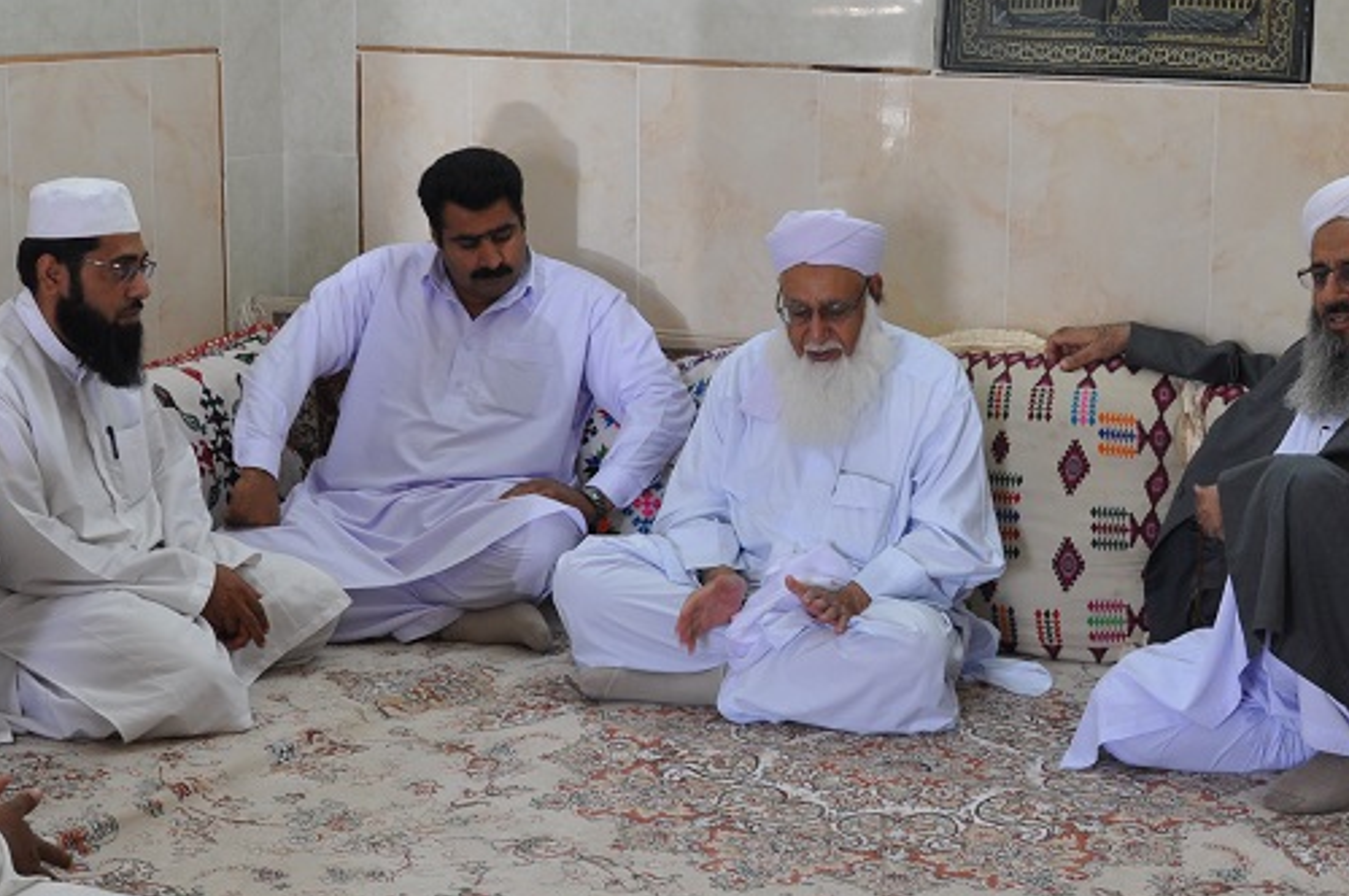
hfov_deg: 27.9
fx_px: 2694
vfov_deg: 18.9
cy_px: 391
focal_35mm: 72
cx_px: 888
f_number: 5
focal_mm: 24
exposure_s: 1/25
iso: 400
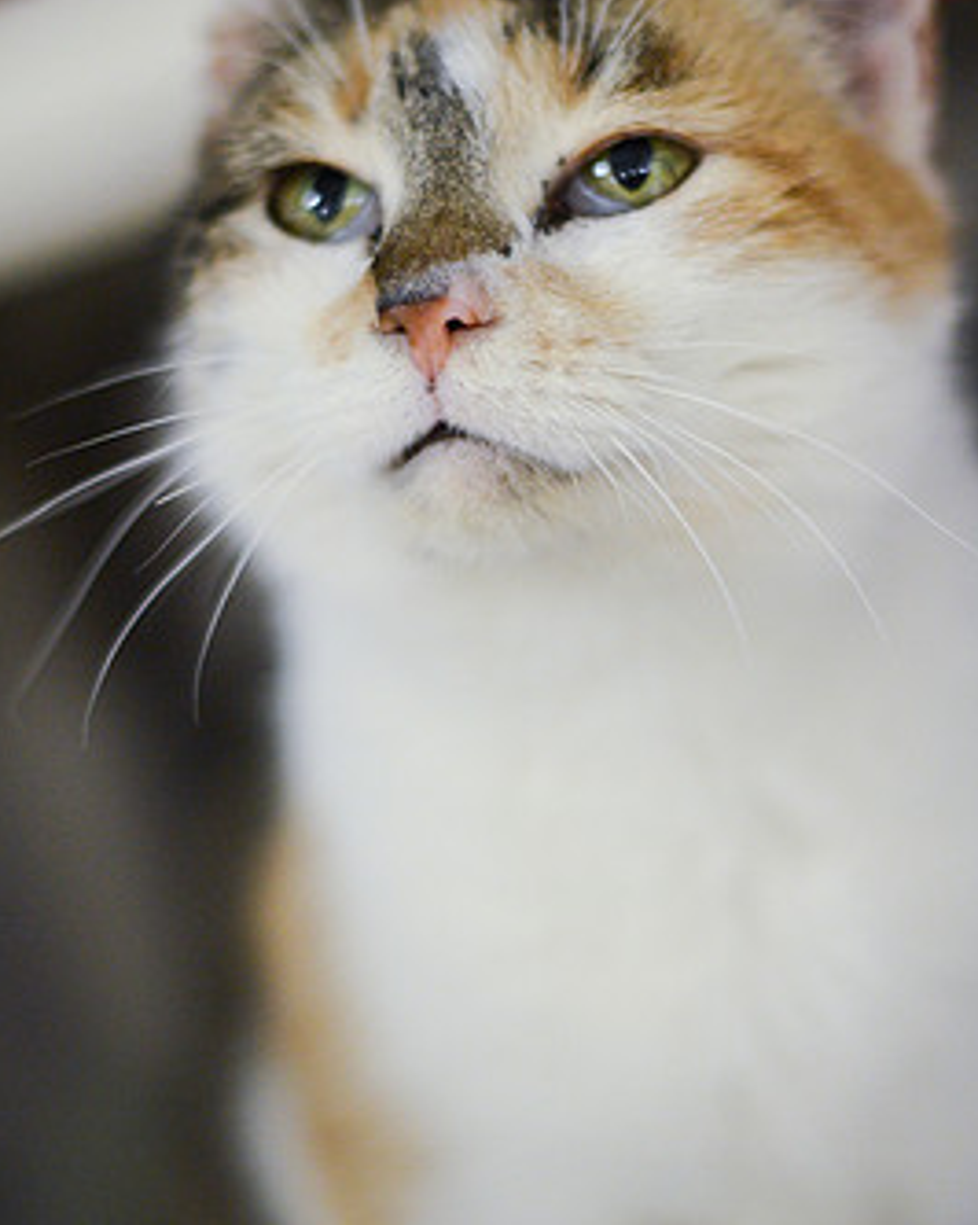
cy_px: 585
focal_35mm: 95
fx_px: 3440
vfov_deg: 20.2
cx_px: 540
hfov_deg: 16.2
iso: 2000
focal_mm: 50
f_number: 1.8
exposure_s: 1/160
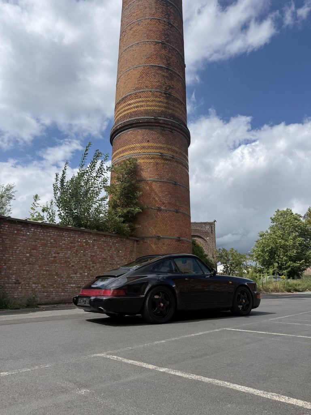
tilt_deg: +13.0
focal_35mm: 24
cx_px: 156
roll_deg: -1.1
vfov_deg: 71.6
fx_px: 287
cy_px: 208
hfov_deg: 56.8
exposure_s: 1/6711
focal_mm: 6.76
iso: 80
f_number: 1.78
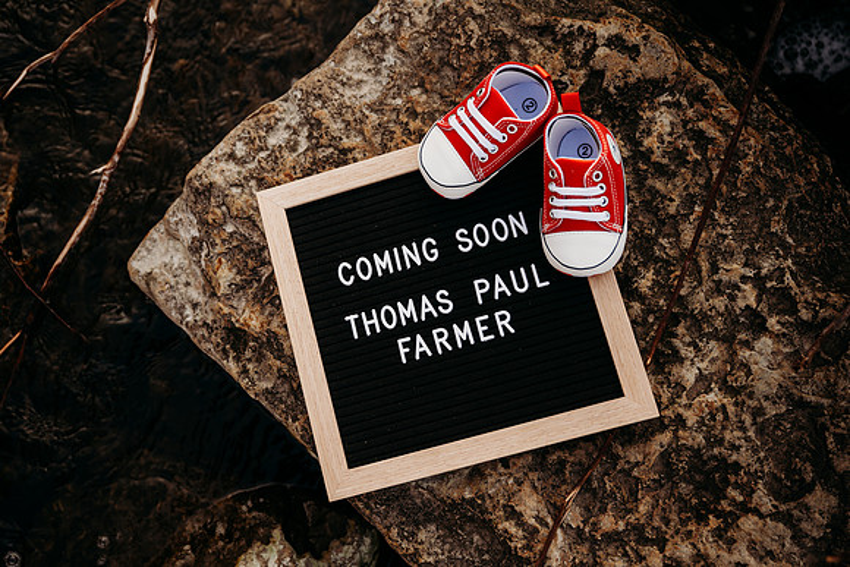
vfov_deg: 33.1
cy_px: 284
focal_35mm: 40
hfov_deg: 47.8
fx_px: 956
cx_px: 372
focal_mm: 36
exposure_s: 1/200
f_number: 3.2
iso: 125
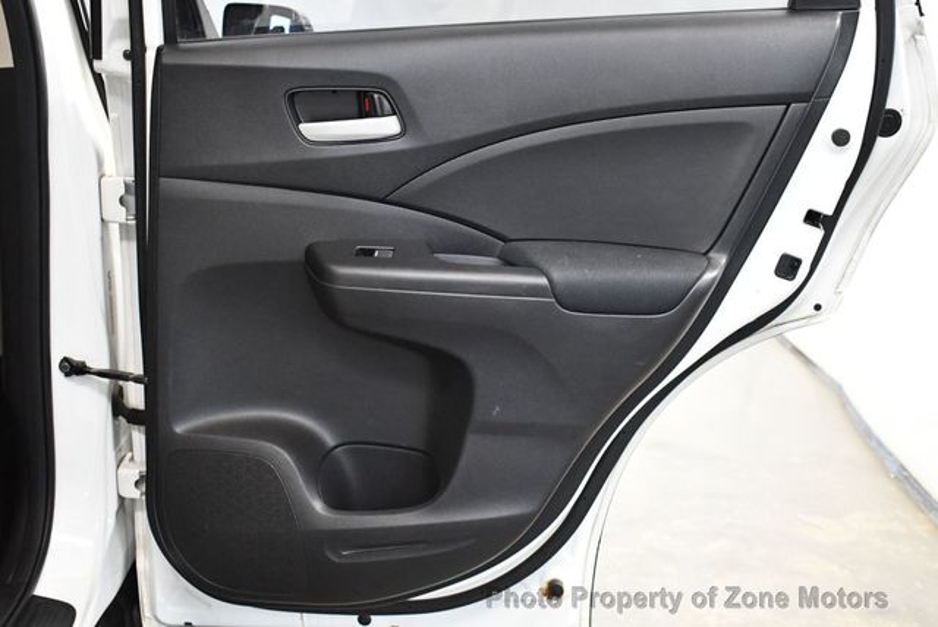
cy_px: 314
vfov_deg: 30.6
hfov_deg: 44.5
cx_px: 469
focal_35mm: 44
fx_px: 1147
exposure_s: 1/60
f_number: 3.8
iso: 3200
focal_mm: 22
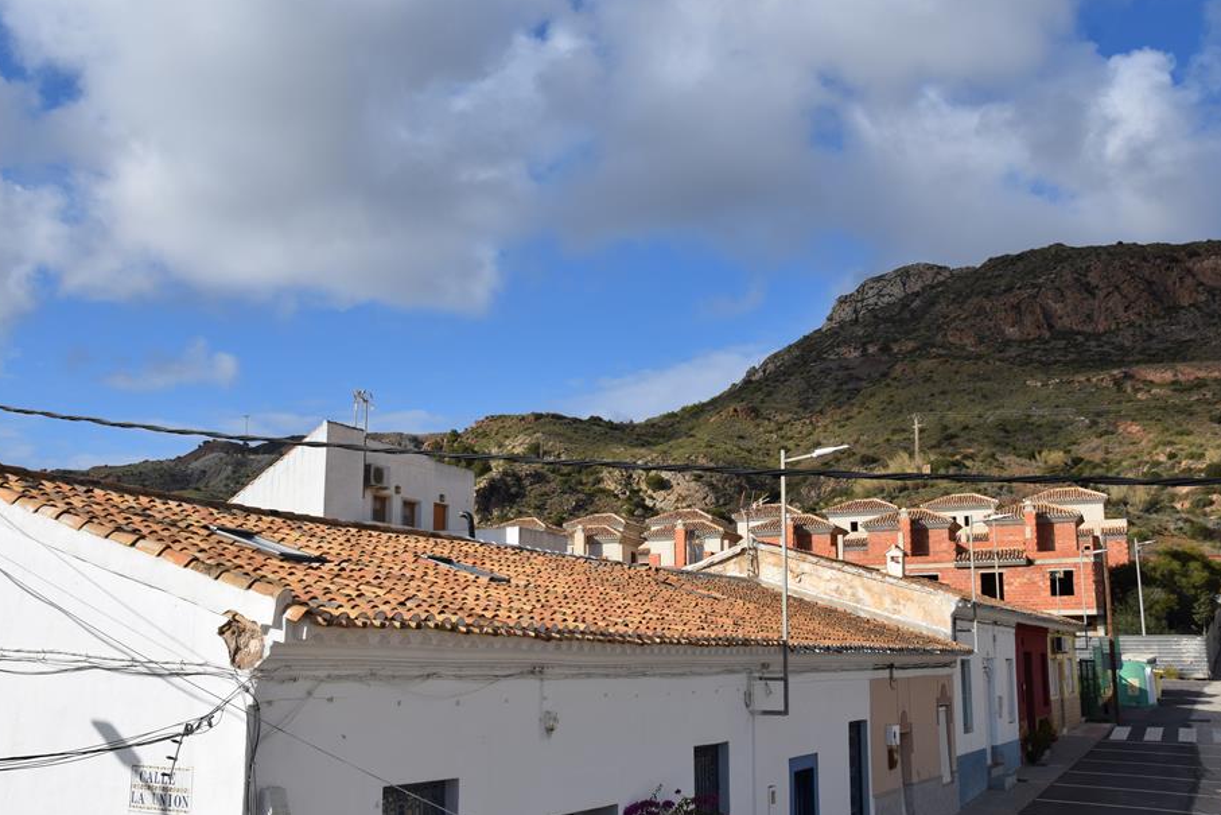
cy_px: 451
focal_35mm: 36
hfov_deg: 53.6
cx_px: 563
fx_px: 1206
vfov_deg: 37.3
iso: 200
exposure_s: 1/500
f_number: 11
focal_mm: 21
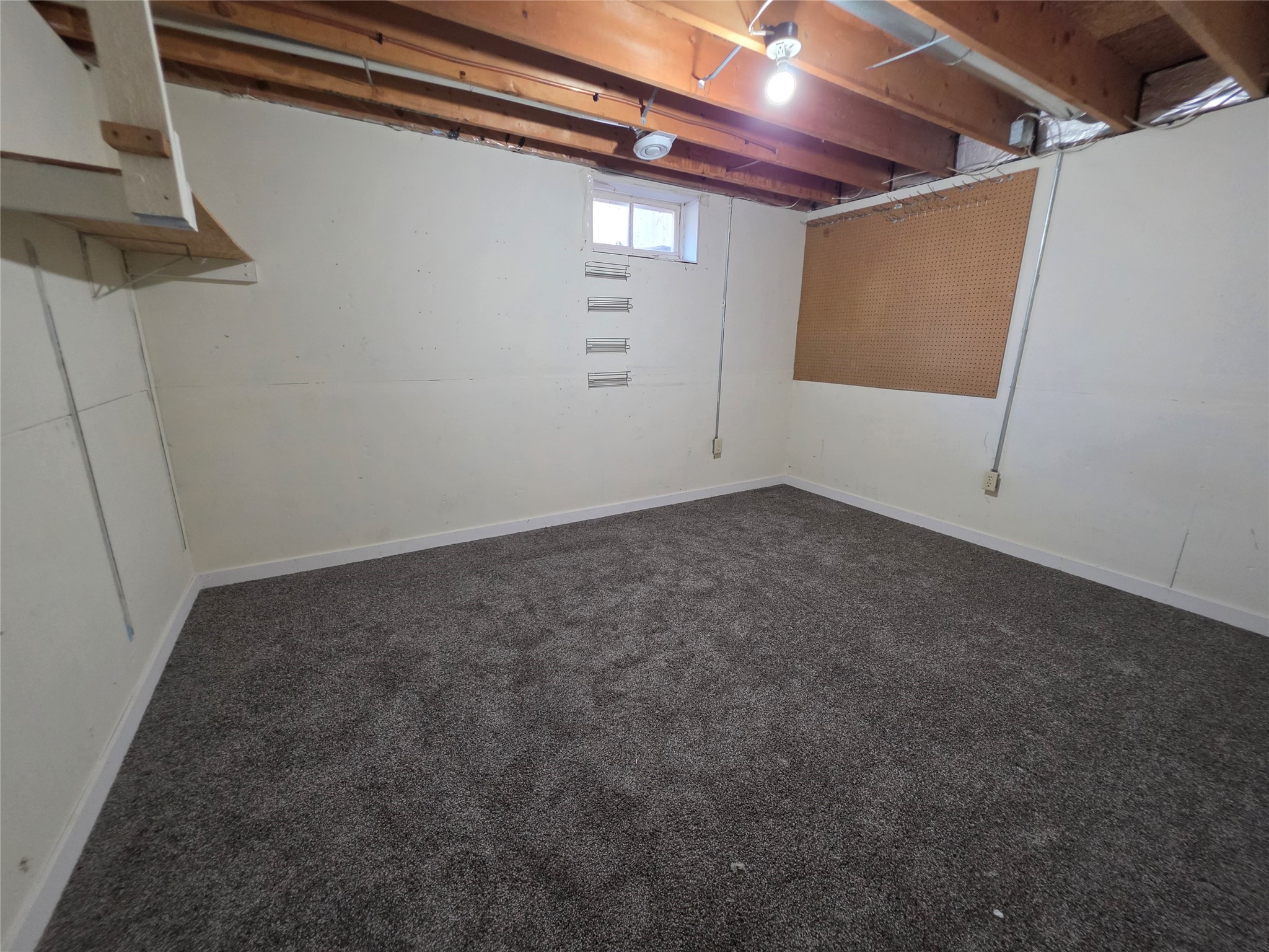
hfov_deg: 106.2
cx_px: 634
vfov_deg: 89.9
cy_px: 476
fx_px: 477
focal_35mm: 13
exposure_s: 1/60
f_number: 1.9
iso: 400
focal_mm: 2.2
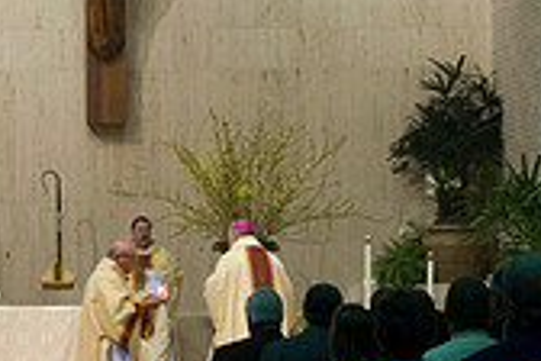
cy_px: -58
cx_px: -119
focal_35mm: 241
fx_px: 3621
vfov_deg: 5.7
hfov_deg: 8.4
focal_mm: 70
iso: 1600
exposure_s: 1/50
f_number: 3.5
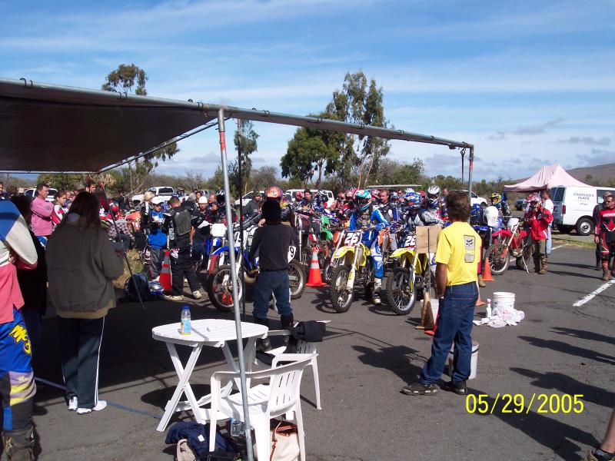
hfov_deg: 49.0
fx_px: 675
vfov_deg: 37.7
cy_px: 230
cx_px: 308
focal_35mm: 38
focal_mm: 8
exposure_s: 1/1000
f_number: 4.8
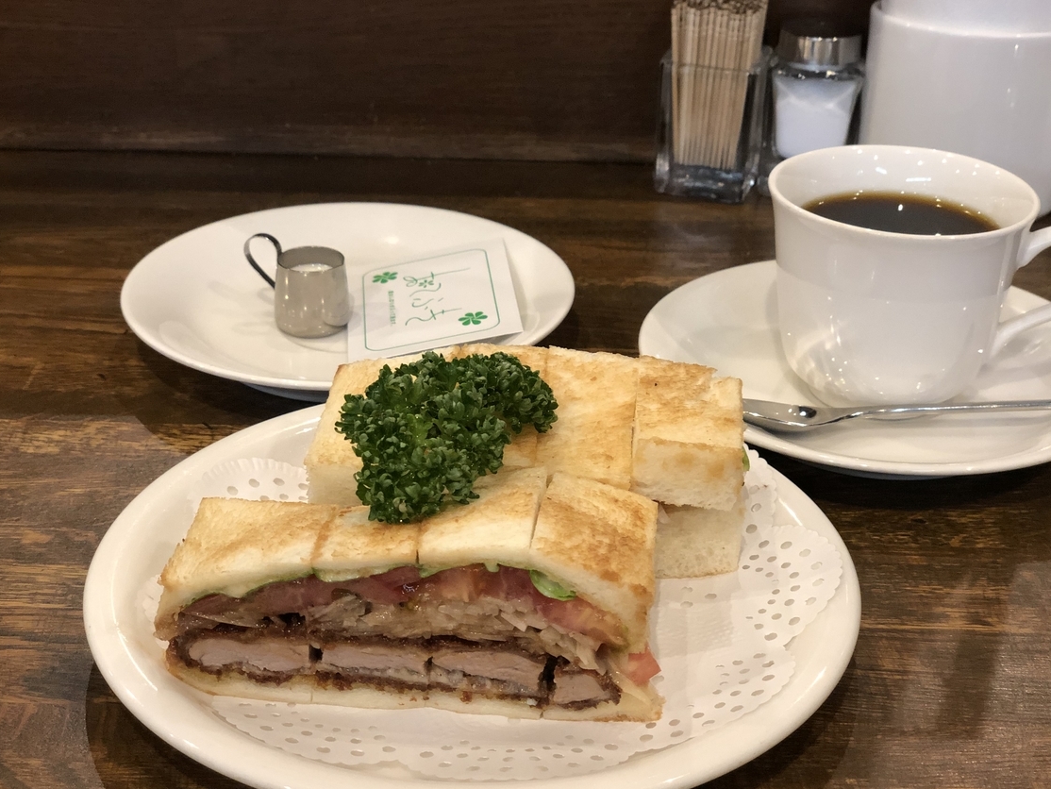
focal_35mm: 56
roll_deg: -0.3
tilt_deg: -28.0
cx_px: 527
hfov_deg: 34.3
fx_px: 1701
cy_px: 423
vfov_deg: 26.1
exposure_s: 1/30
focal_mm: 6
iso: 125
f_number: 2.4
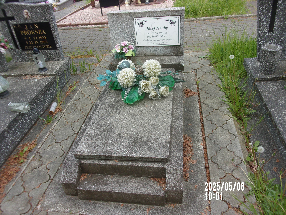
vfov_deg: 49.7
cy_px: 108
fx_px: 231
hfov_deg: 63.4
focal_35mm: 28
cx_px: 143
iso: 80
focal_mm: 5.1
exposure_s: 1/180
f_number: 3.9
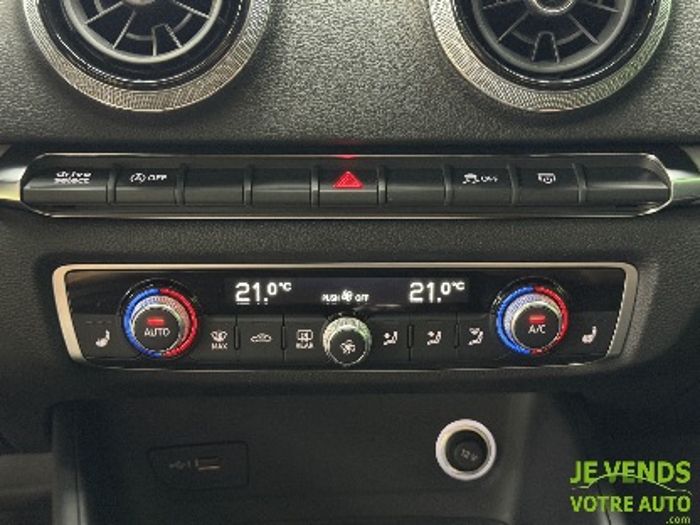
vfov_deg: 30.3
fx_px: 971
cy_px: 262
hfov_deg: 39.7
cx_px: 350
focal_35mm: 48
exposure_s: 1/20
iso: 640
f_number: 1.78
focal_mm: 6.76
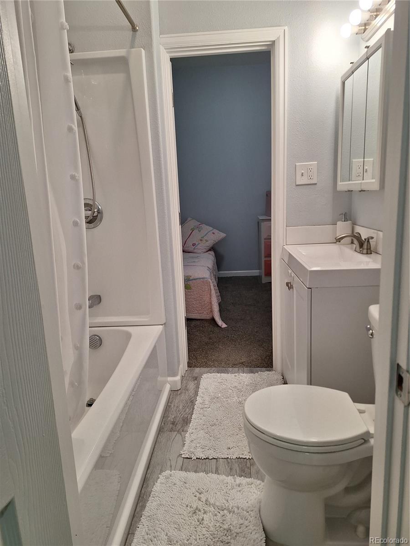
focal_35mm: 23
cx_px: 205
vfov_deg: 73.9
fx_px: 363
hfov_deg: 58.9
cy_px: 273
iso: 50
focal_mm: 5.54
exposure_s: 1/120
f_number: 1.8
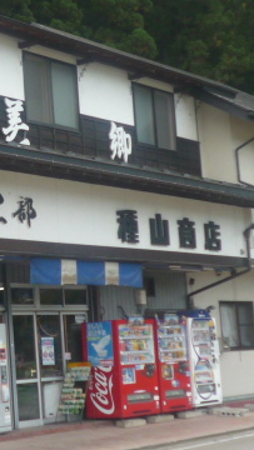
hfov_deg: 13.2
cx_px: 6
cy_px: 185
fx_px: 1088
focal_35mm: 91
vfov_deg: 23.4
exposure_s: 1/320
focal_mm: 4.7
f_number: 2.9
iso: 100
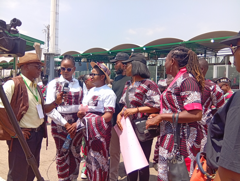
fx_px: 187
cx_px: 120
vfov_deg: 51.5
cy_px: 90
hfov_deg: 65.2
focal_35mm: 27
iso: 50
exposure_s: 1/864
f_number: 1.8
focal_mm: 3.84
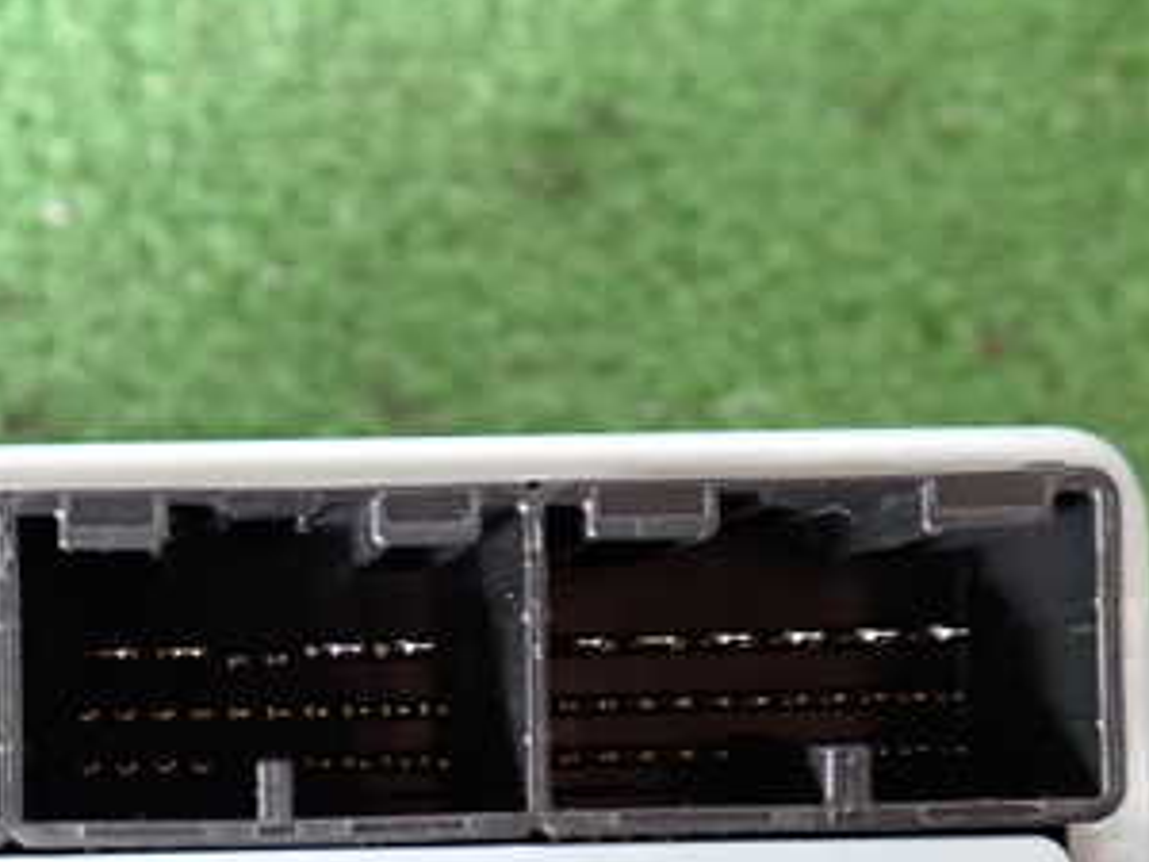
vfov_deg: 23.9
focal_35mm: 60
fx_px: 1992
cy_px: 724
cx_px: 192
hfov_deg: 31.2
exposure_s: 1/30
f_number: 2.3
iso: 320
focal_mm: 5.4
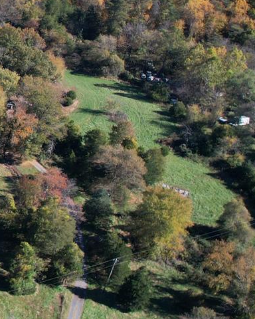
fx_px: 830
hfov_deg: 13.4
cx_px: -337
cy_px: 68
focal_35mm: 88
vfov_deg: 21.5
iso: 140
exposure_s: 1/1000
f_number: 2.8
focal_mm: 8.38
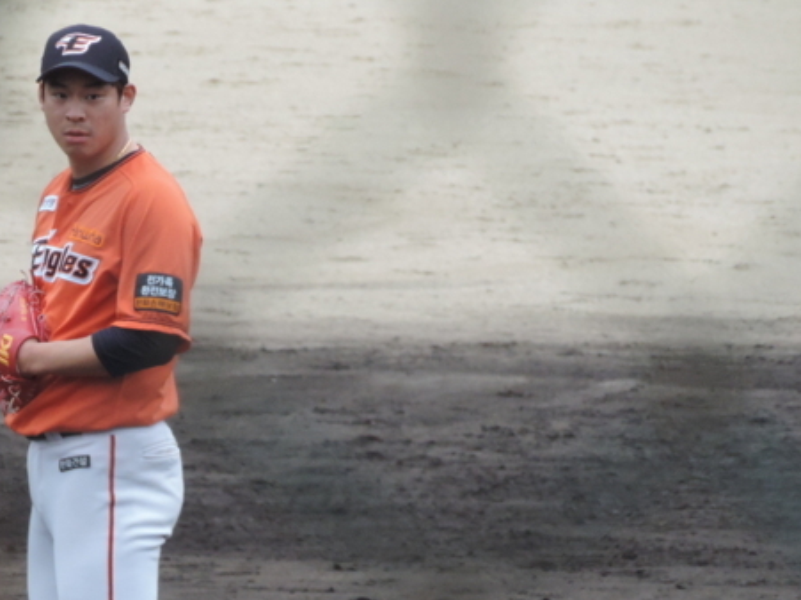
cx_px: 123
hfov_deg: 2.4
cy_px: 524
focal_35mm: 834
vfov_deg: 1.8
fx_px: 19293
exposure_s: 1/100
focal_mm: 83.8
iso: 400
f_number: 4.9
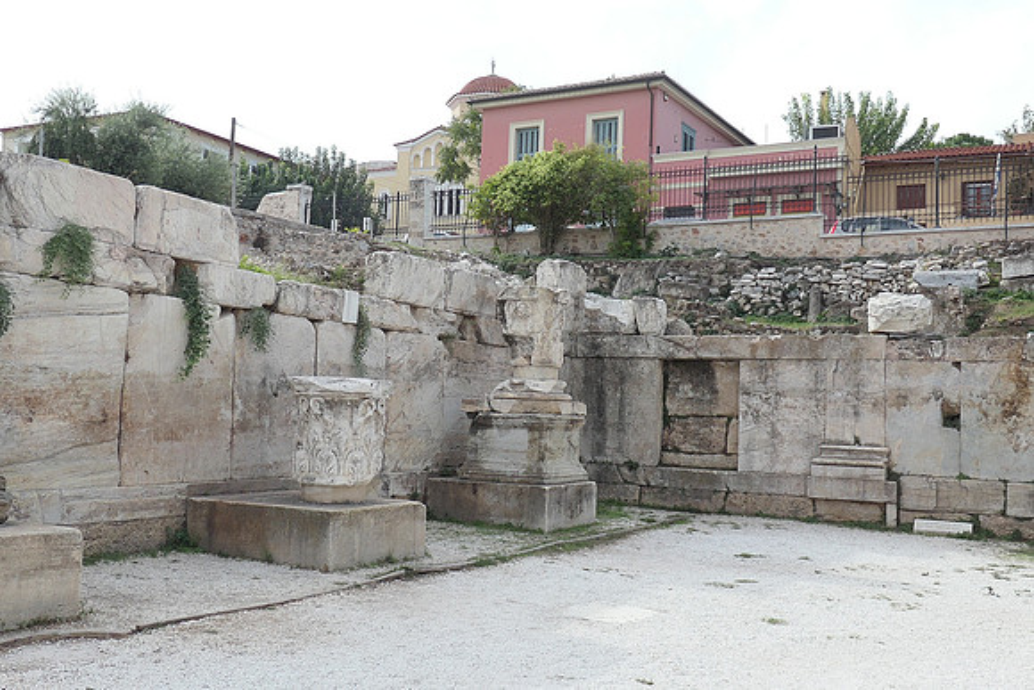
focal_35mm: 36
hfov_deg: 53.1
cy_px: 345
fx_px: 1034
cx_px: 517
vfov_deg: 36.9
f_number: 3.3
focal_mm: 8.8
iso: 200
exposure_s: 1/1000
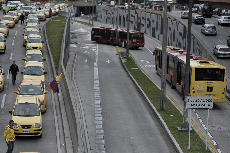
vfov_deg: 15.9
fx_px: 549
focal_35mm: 86
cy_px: 78
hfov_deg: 23.6
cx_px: 95
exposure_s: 1/8000
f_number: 3.2
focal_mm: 70
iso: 320
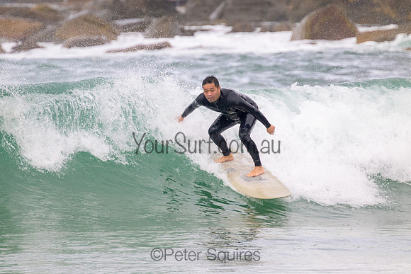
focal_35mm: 853
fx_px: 9741
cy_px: 129
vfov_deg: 1.6
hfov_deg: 2.4
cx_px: 194
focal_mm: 800
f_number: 11
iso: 1600
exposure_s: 1/1250
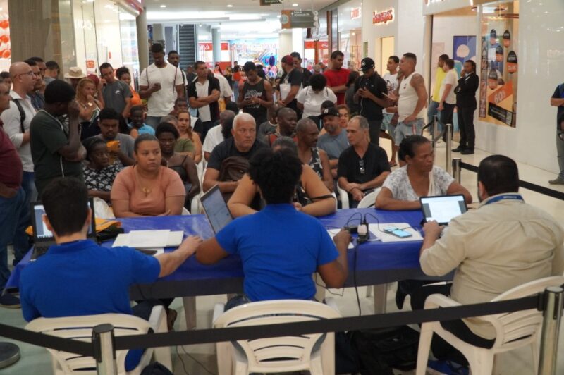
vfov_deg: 38.3
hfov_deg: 55.1
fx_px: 540
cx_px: 282
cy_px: 188
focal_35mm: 34
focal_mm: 23
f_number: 5.6
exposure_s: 1/80
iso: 3200
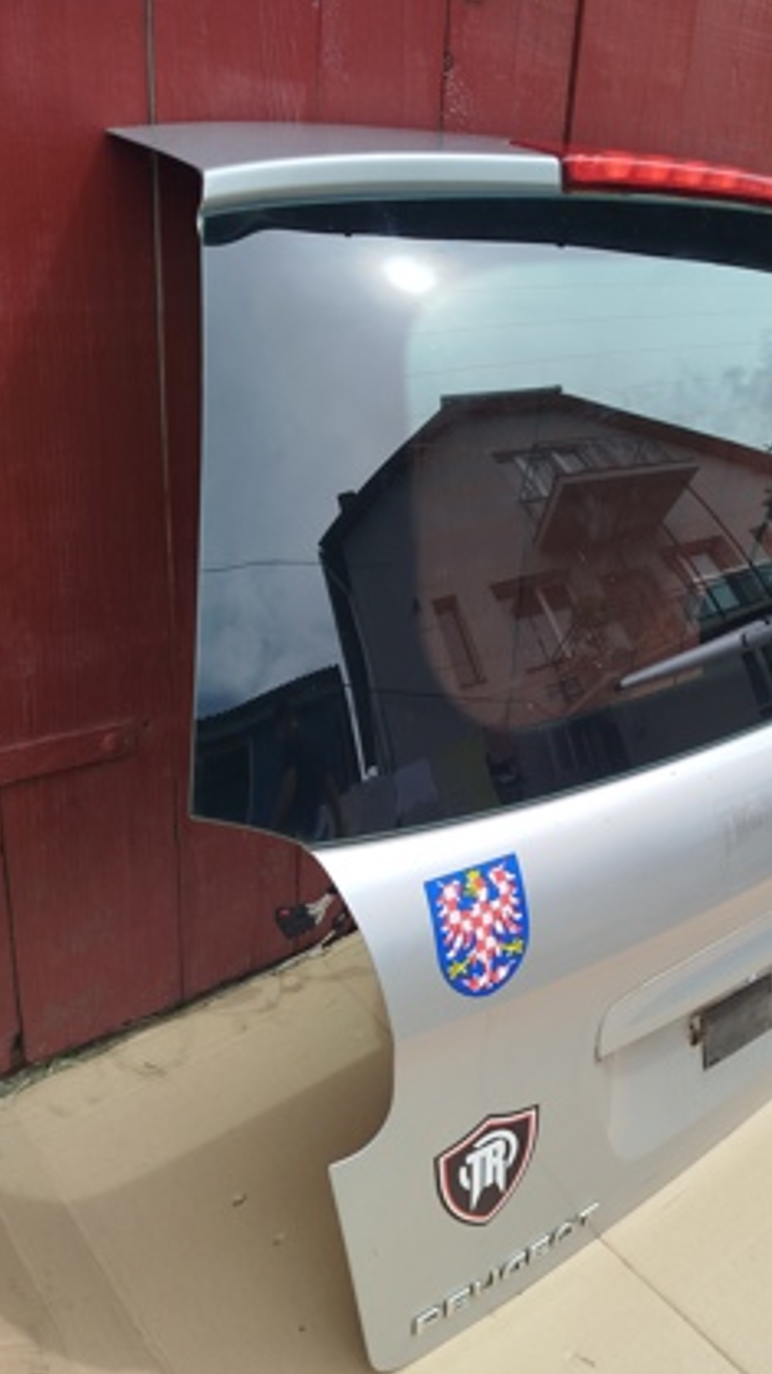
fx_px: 1092
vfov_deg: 64.3
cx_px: 575
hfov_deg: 38.0
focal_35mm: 30
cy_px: 700
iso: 50
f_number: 1.7
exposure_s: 1/472
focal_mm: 5.31
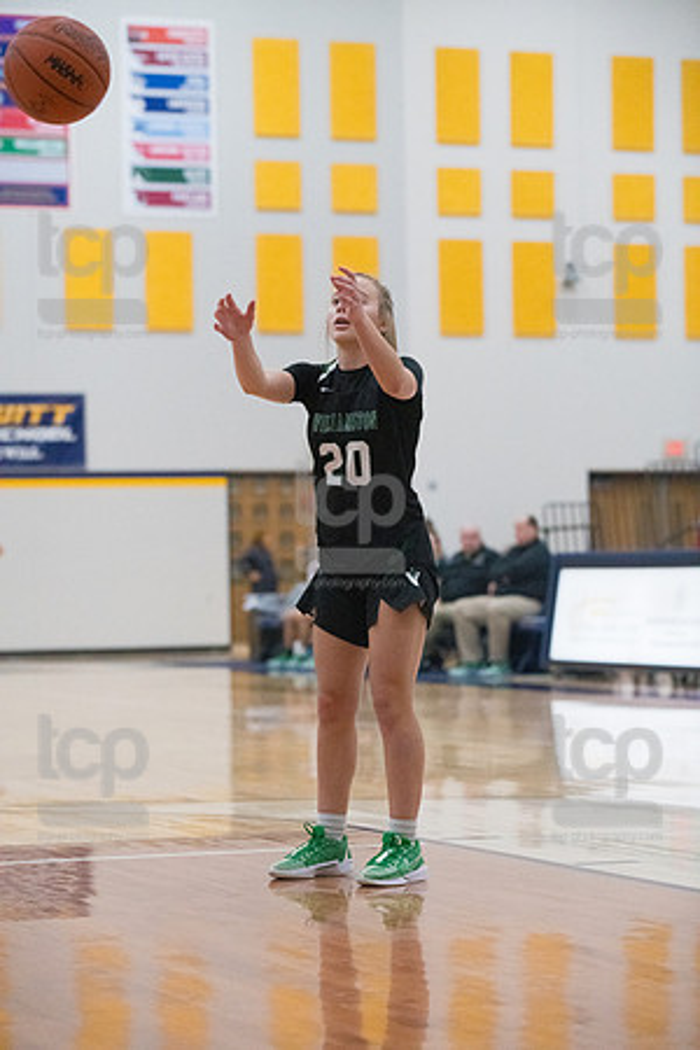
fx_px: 3062
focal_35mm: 105
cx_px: 350
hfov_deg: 13.0
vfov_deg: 19.5
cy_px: 525
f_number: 3.5
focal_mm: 105
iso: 6400
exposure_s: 1/1600
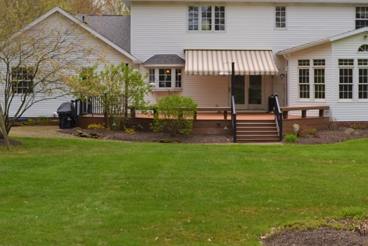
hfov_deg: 24.9
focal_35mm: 81
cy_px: 63
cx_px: 260
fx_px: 828
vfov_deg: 16.8
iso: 100
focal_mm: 26
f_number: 8
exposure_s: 1/200
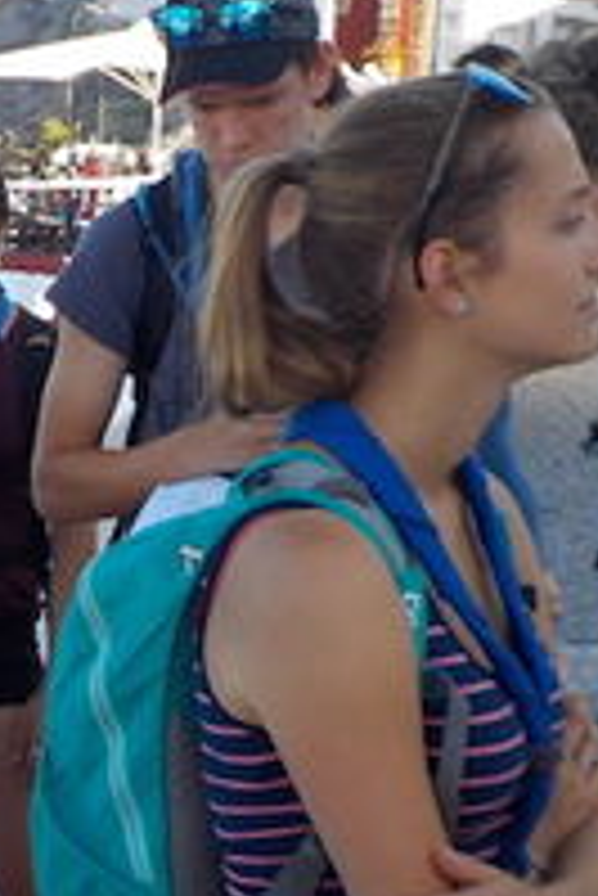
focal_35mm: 94
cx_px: -135
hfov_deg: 14.1
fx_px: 2338
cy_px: 477
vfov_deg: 21.7
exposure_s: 1/400
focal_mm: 4.1
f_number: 3.3
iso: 125
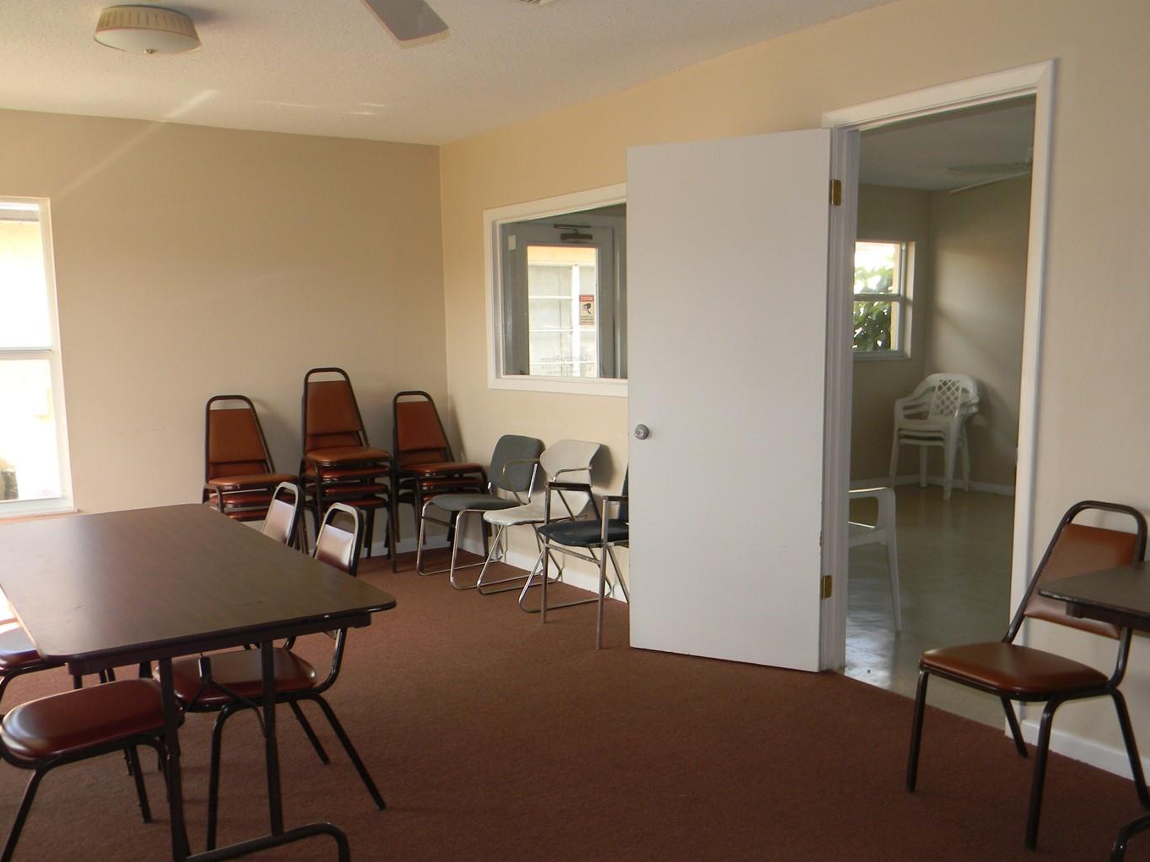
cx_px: 594
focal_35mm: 33
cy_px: 506
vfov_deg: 42.8
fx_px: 1096
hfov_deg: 55.3
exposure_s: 1/53.8
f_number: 3.5
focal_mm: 5
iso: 80
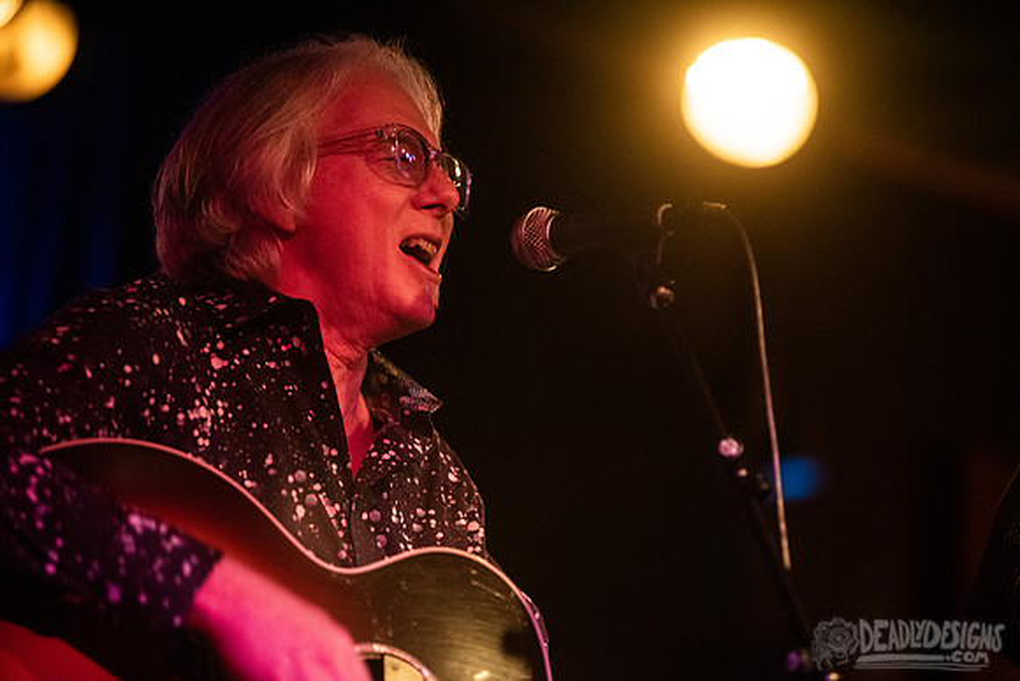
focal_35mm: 200
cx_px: 510
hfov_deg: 10.3
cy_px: 340
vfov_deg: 6.9
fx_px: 5668
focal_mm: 200
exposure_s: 1/80
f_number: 3.2
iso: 3200
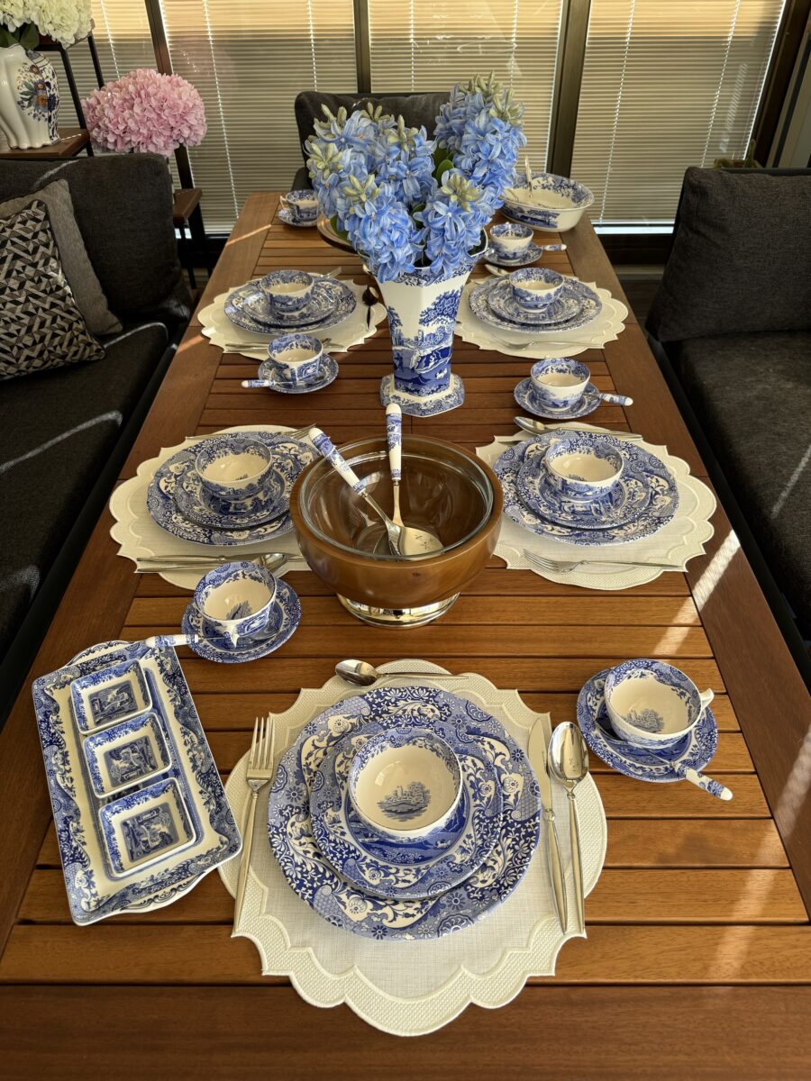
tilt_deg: -41.9
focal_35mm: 24
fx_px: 750
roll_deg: +1.1
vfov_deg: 71.6
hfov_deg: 56.8
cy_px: 540
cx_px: 406
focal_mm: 6.76
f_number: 1.78
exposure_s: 1/121
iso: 80
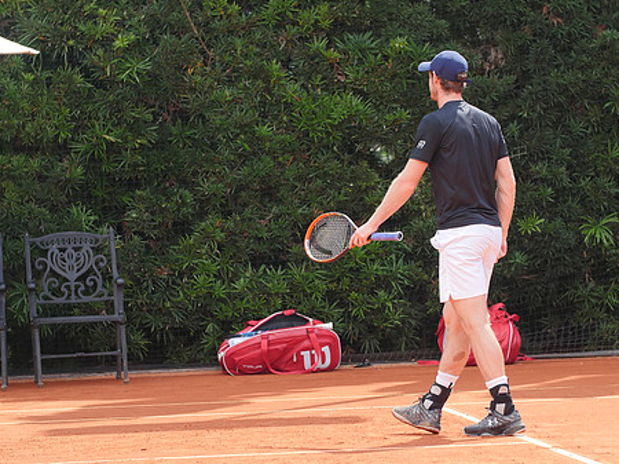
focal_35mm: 330
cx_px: 363
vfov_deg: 4.5
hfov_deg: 6.0
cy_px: 231
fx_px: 5898
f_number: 3.2
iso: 400
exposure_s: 1/1600
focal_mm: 128
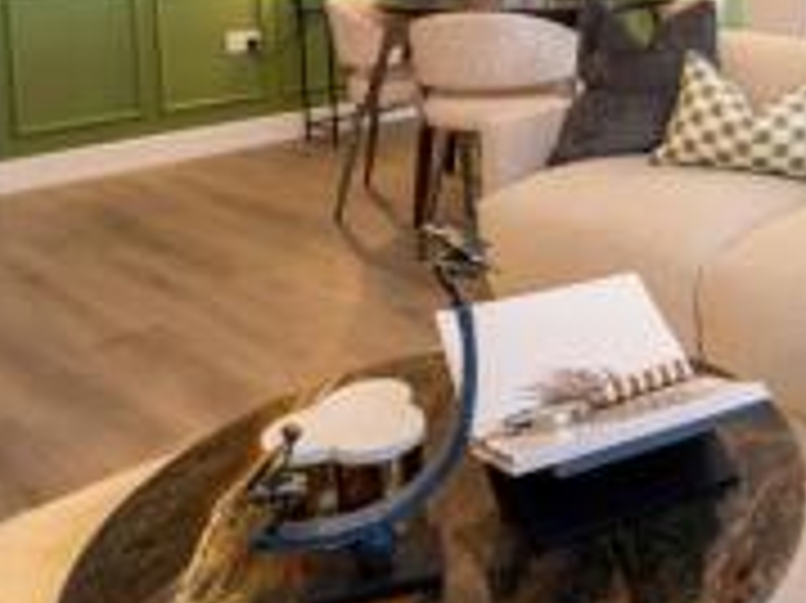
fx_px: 954
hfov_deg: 40.0
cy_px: 7
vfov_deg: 32.4
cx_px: 815
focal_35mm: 41
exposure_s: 1/100
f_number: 7.1
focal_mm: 16
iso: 100
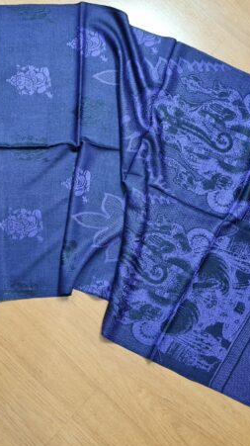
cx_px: 1
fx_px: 520
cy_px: 196
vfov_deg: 46.3
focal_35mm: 44
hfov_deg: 25.7
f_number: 1.8
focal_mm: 5.4
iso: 320
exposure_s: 1/40
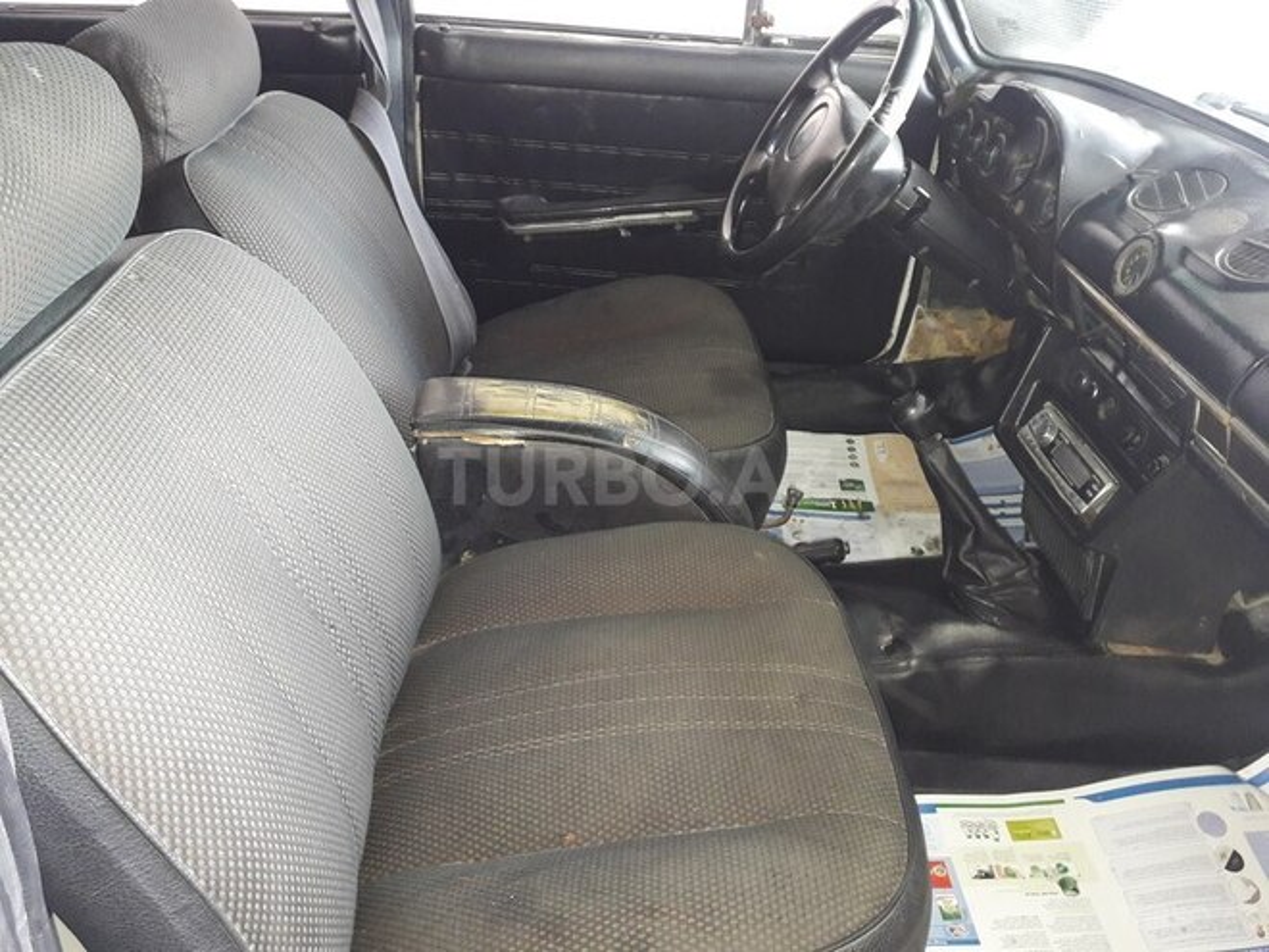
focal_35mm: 28
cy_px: 476
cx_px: 634
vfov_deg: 49.7
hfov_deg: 63.4
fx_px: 1026
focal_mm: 3.7
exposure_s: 1/33
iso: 200
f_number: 1.9
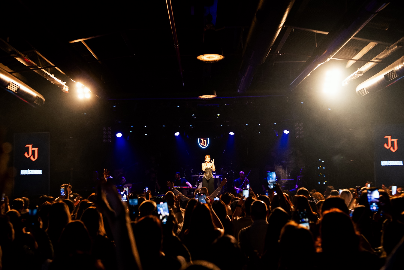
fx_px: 786
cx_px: 202
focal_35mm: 70
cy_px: 135
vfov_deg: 19.5
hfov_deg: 28.8
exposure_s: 1/250
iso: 32000
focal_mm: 70
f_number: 2.8
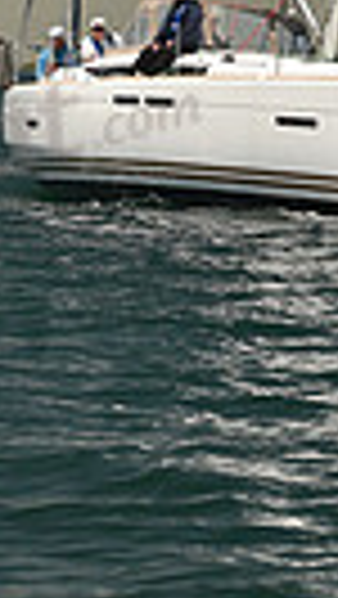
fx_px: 5105
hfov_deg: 3.8
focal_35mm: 321
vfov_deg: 6.5
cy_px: -580
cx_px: 435
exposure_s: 1/800
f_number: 5.6
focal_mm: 70
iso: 250
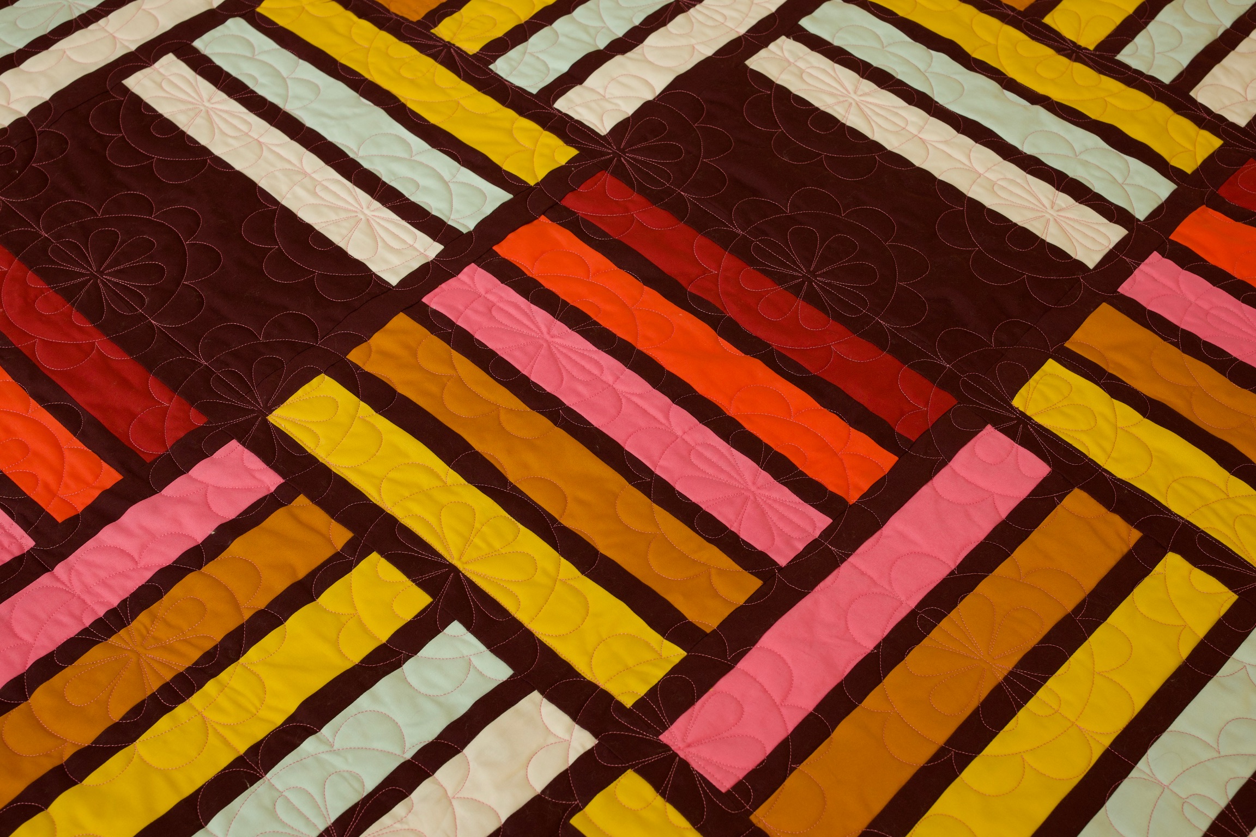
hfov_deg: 47.9
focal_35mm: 40
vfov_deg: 33.0
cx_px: 628
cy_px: 418
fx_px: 1413
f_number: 5.6
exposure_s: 1/40
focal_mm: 27
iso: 400
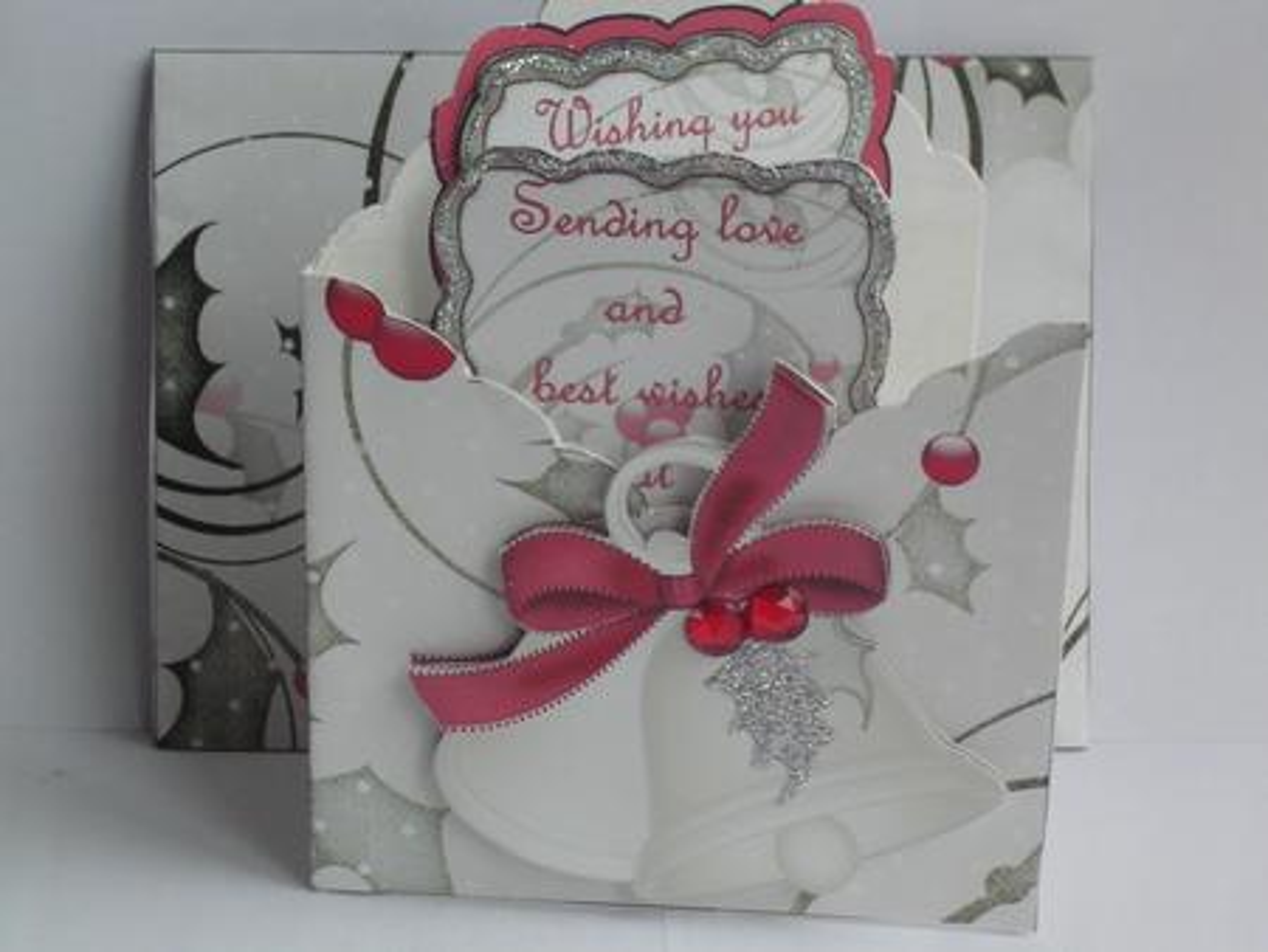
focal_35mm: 86
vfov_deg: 17.2
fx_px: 3152
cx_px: 634
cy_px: 476
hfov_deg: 22.7
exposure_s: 1/49.3
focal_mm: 13.5
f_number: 4.3
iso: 100
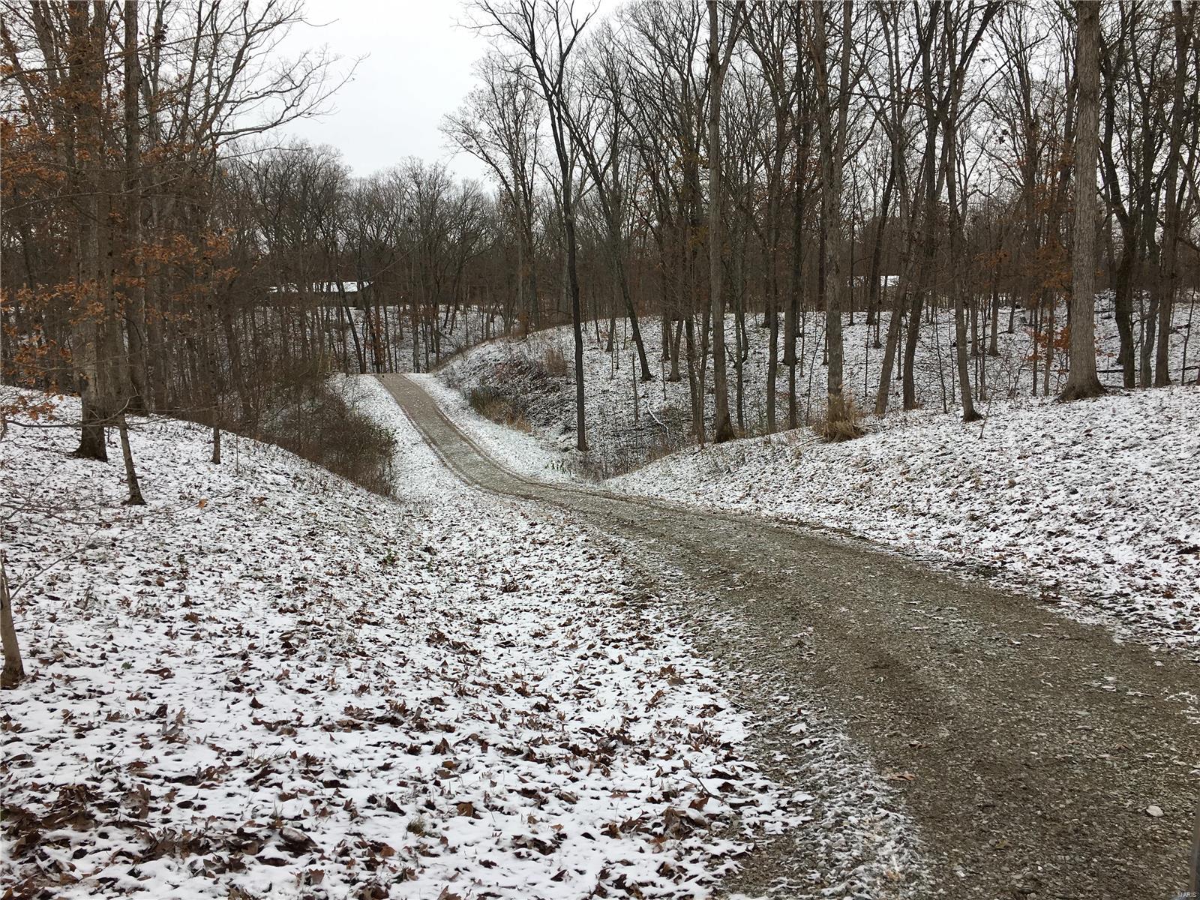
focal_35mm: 29
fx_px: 1005
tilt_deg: -8.1
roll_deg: +2.0
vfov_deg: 48.2
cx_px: 600
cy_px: 450
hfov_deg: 61.7
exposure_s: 1/324
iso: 25
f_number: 2.2
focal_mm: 4.15
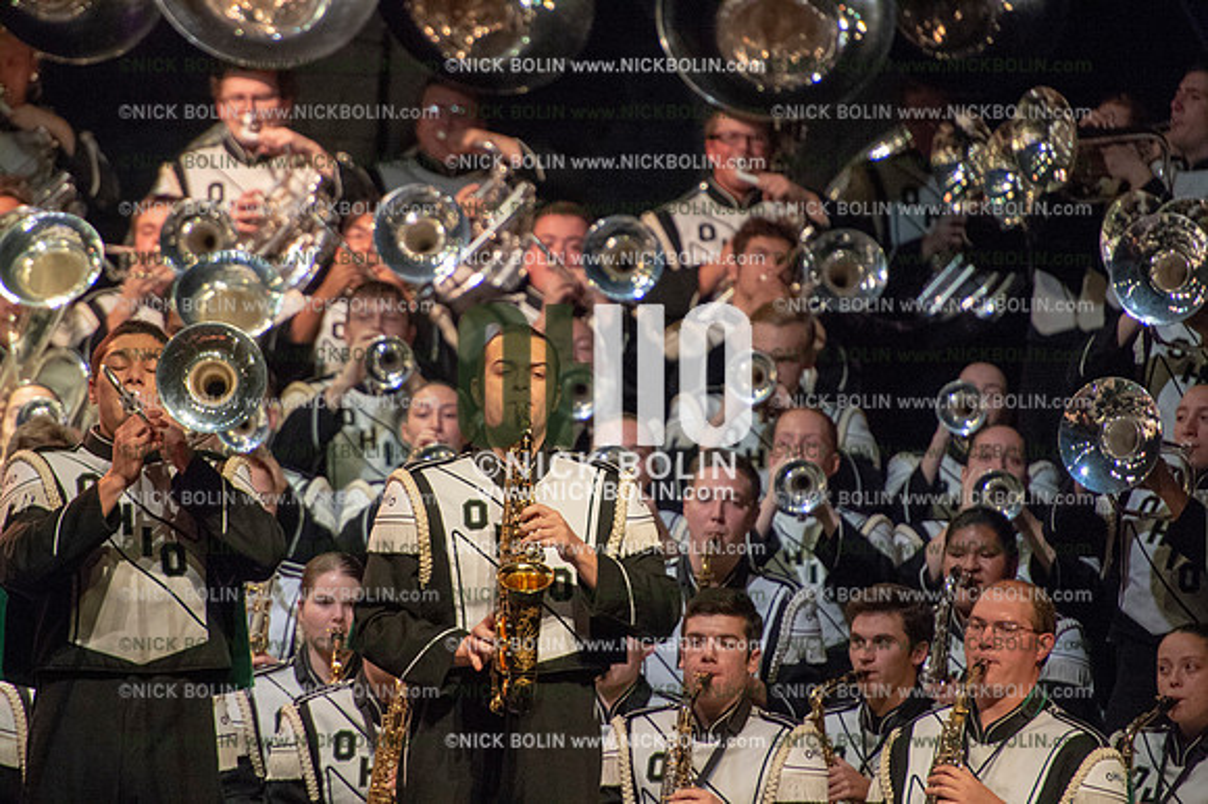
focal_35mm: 400
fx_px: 13414
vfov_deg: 3.4
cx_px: 604
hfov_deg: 5.2
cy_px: 402
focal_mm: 400
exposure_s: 1/250
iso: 8000
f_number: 5.6
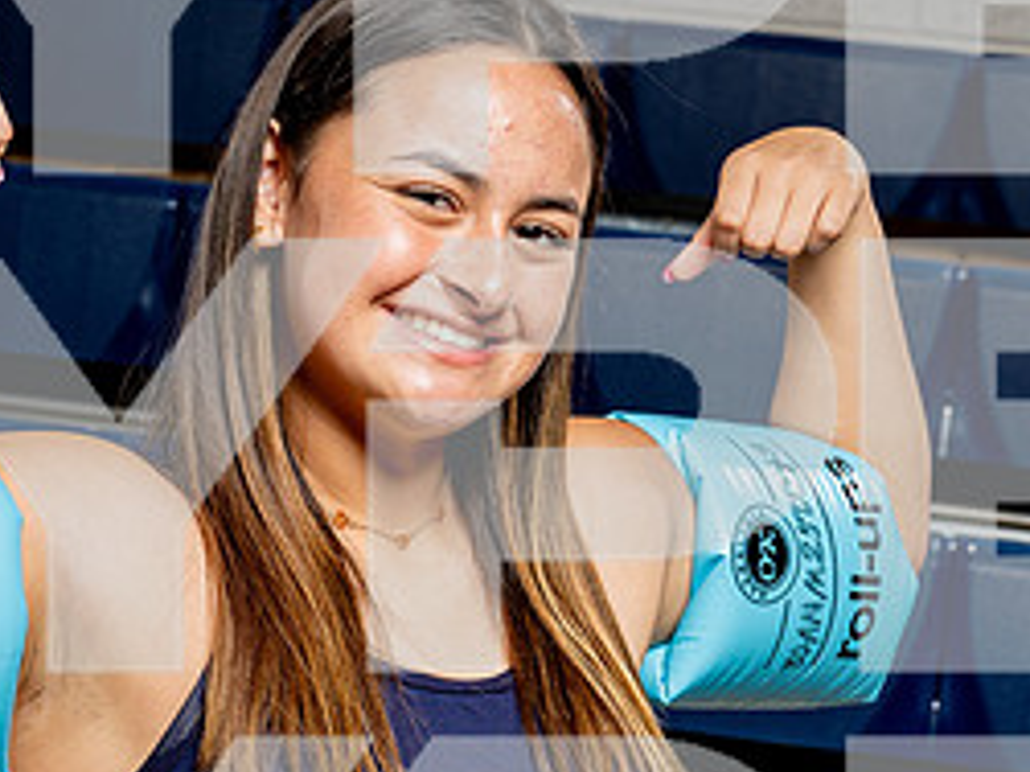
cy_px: 458
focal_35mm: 129
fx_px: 3837
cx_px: 287
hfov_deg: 15.2
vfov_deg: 11.5
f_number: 8
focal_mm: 58
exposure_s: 1/250
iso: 320
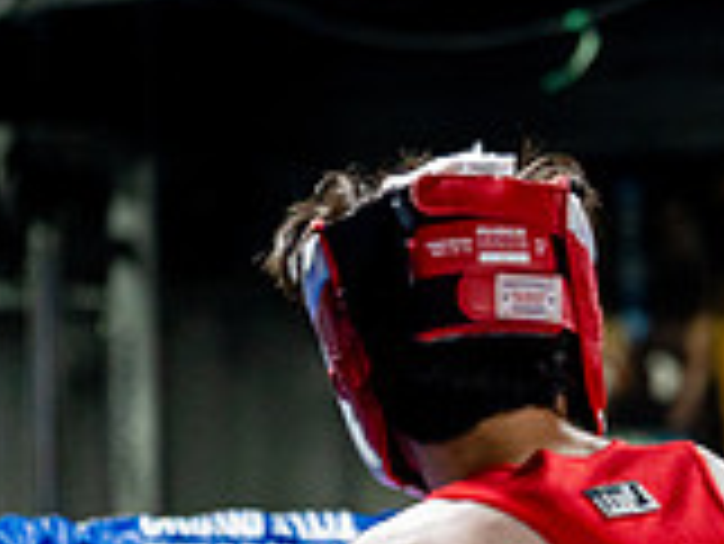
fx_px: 6091
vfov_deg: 5.1
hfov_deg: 6.7
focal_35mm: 291
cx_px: 980
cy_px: 735
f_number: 2
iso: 4000
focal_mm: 84
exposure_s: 1/1000
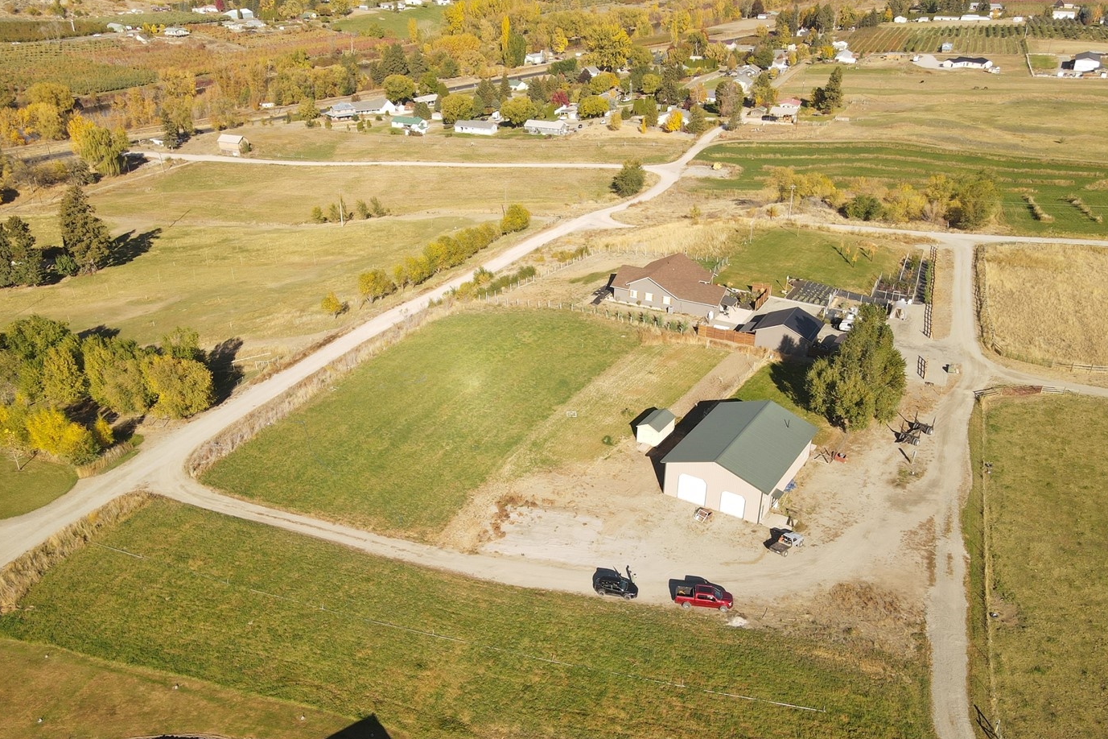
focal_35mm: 29
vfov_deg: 44.7
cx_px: 536
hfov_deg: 63.6
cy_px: 447
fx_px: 892
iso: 100
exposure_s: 1/500
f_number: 2.8
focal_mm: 4.5
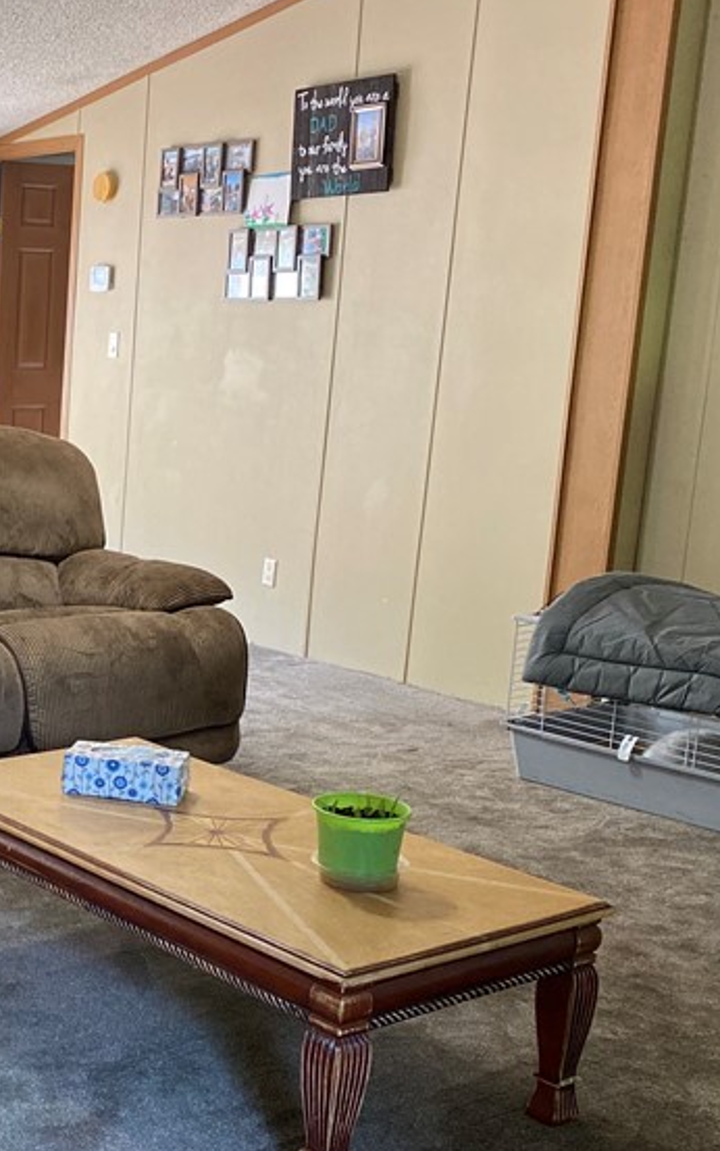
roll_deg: -0.9
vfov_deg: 39.3
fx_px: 1600
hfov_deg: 23.4
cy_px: 710
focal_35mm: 51
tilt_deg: -13.3
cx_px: -123
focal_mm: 4.25
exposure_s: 1/60
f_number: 1.8
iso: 160
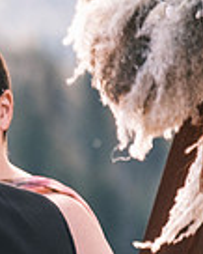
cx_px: -324
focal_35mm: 997
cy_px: 234
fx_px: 7479
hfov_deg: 1.6
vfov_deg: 1.9
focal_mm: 140
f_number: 2.8
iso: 400
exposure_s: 1/850
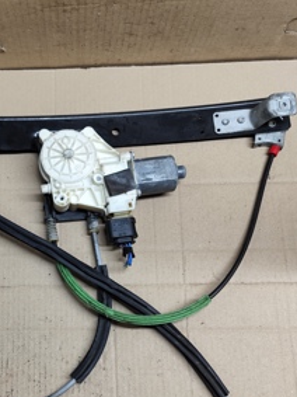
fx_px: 446
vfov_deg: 46.7
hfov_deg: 35.7
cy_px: 281
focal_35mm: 39
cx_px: 62
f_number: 1.65
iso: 250
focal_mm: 6.19
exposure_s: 1/100
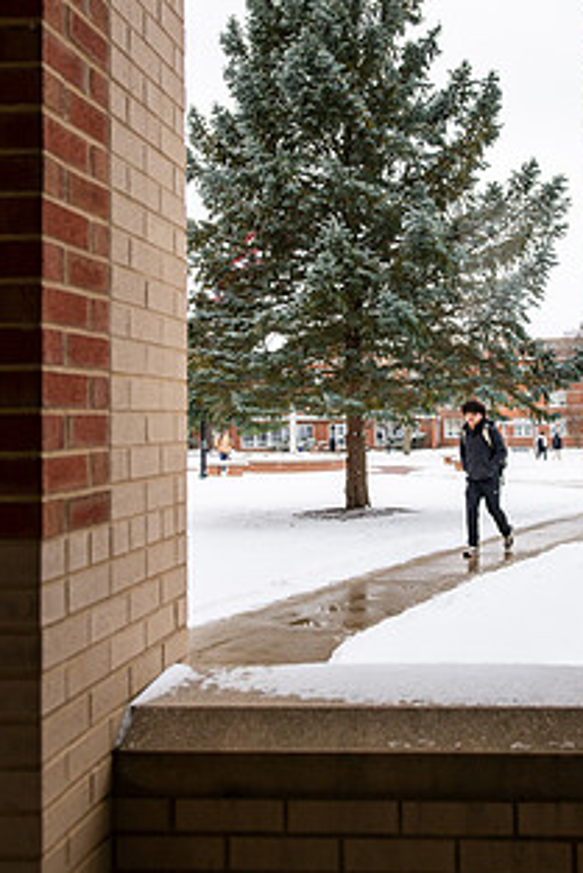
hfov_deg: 29.0
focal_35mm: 46
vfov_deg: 42.6
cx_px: 416
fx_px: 1116
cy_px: 374
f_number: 4
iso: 160
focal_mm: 32
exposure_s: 1/400
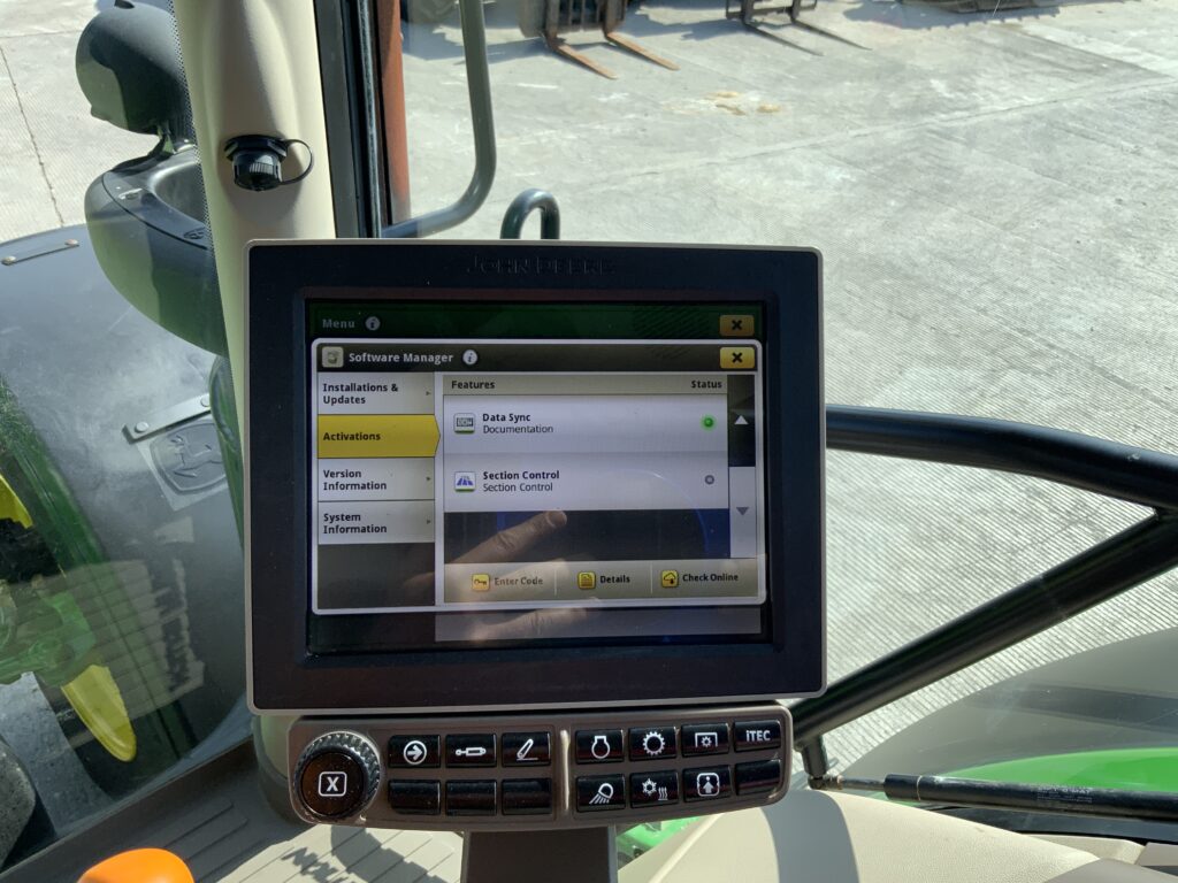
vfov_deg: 48.2
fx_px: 987
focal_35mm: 29
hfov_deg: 61.7
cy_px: 442
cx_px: 589
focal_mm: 3
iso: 16
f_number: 1.8
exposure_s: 1/635
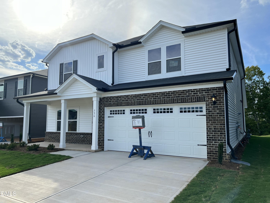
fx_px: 203
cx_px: 135
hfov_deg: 67.3
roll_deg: -0.6
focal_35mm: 26
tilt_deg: +6.2
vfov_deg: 53.1
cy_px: 102
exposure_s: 1/2457
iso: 50
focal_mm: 5.7
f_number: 1.5
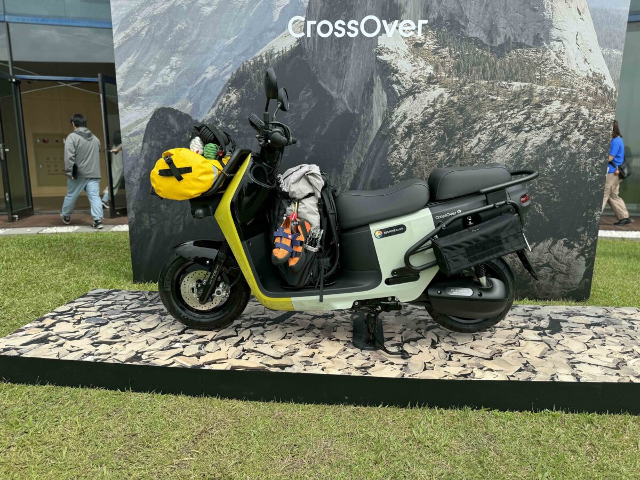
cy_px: 240
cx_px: 320
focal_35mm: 24
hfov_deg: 71.6
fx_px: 444
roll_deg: -0.1
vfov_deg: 56.8
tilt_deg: -10.8
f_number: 1.78
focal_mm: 6.86
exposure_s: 1/1767
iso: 80
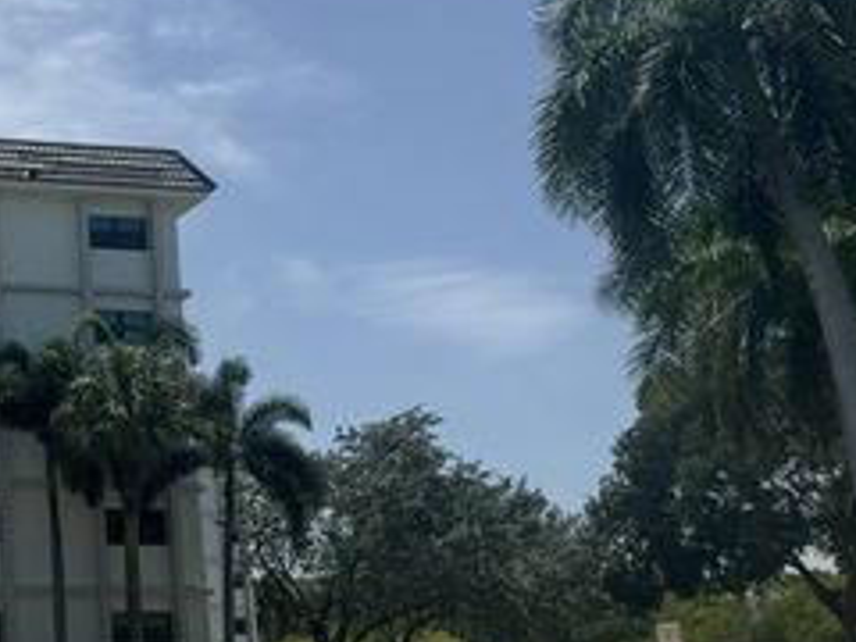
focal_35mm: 64
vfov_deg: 22.9
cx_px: -128
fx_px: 1583
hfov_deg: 27.2
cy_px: 346
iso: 80
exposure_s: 1/7937
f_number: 1.78
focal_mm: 6.76
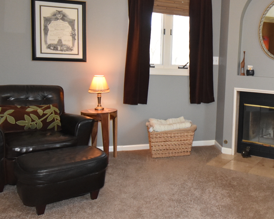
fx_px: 259
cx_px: 231
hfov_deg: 51.1
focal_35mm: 32
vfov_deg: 45.5
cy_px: 85
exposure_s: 1/60
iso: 2000
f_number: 4
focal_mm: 10
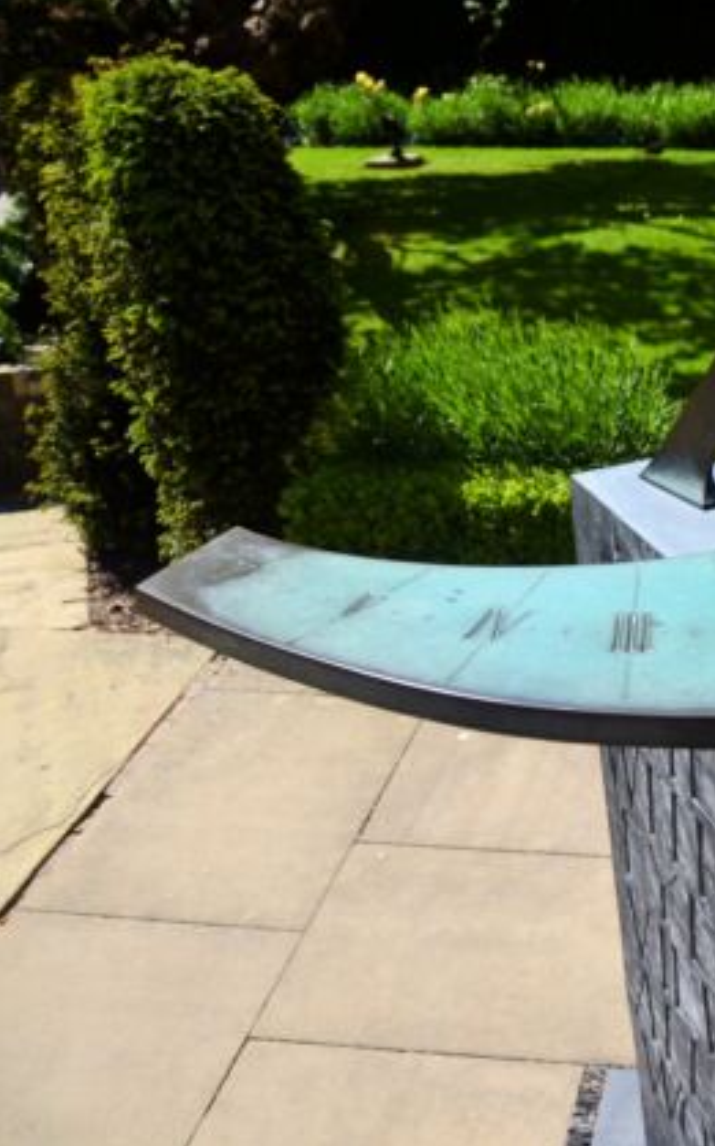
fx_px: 1310
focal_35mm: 42
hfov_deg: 27.9
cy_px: 574
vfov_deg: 47.2
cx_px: 786
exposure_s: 1/2000
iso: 200
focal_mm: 18
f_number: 3.5
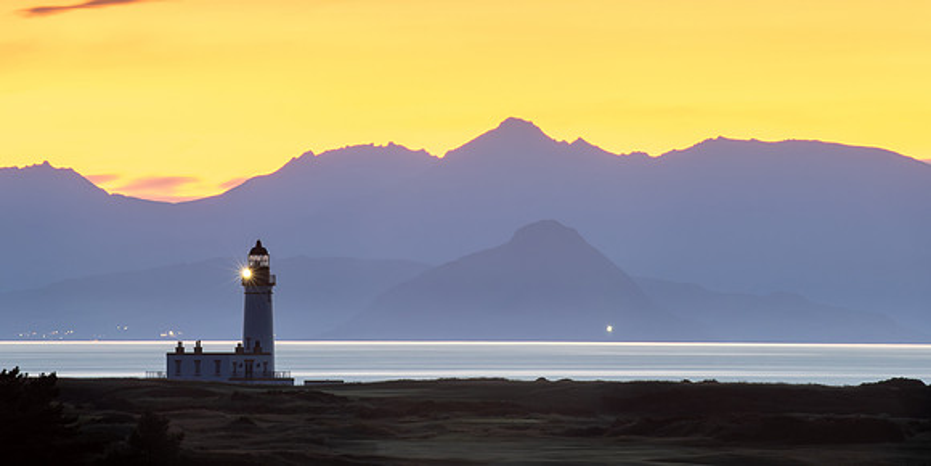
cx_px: 444
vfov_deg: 2.4
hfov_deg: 4.7
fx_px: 11280
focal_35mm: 469
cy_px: 6
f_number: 14
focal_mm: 200
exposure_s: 30
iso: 64
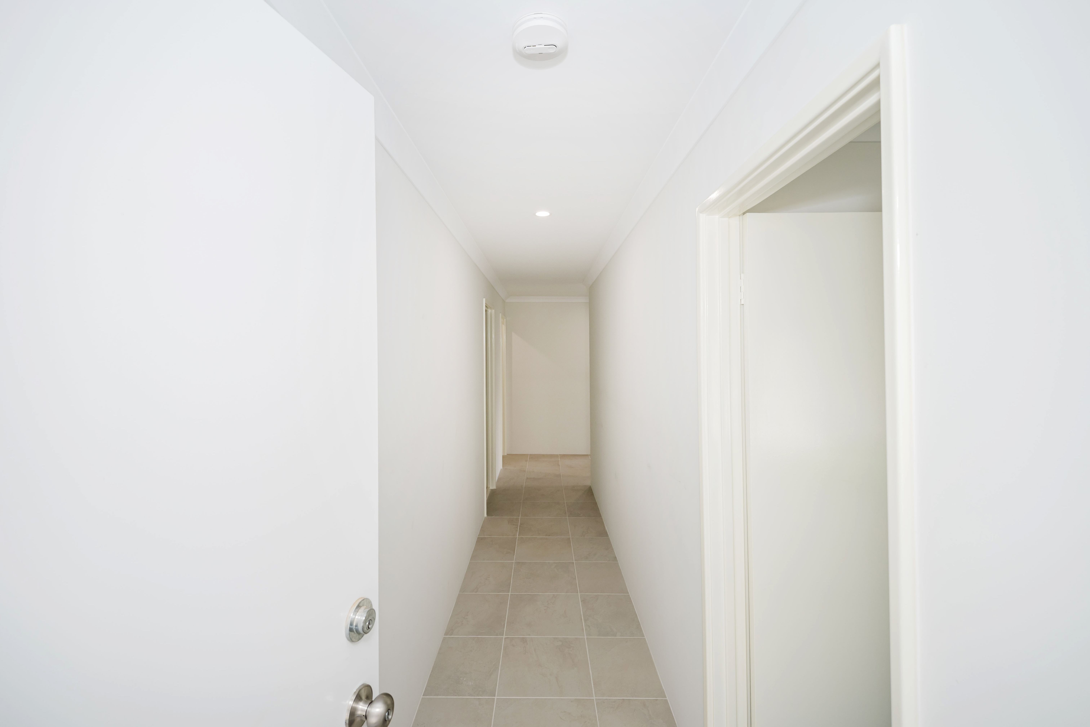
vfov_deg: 81.2
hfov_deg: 104.3
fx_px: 424
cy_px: 364
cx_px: 545
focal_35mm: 14
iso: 200
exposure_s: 1/80
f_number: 4.5
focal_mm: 14
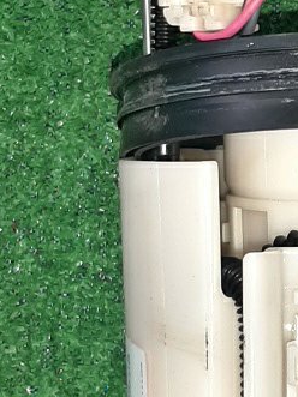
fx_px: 1298
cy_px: 168
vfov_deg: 17.4
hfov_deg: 12.9
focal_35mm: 113
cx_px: 296
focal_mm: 3.93
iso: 170
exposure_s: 1/50
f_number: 1.7
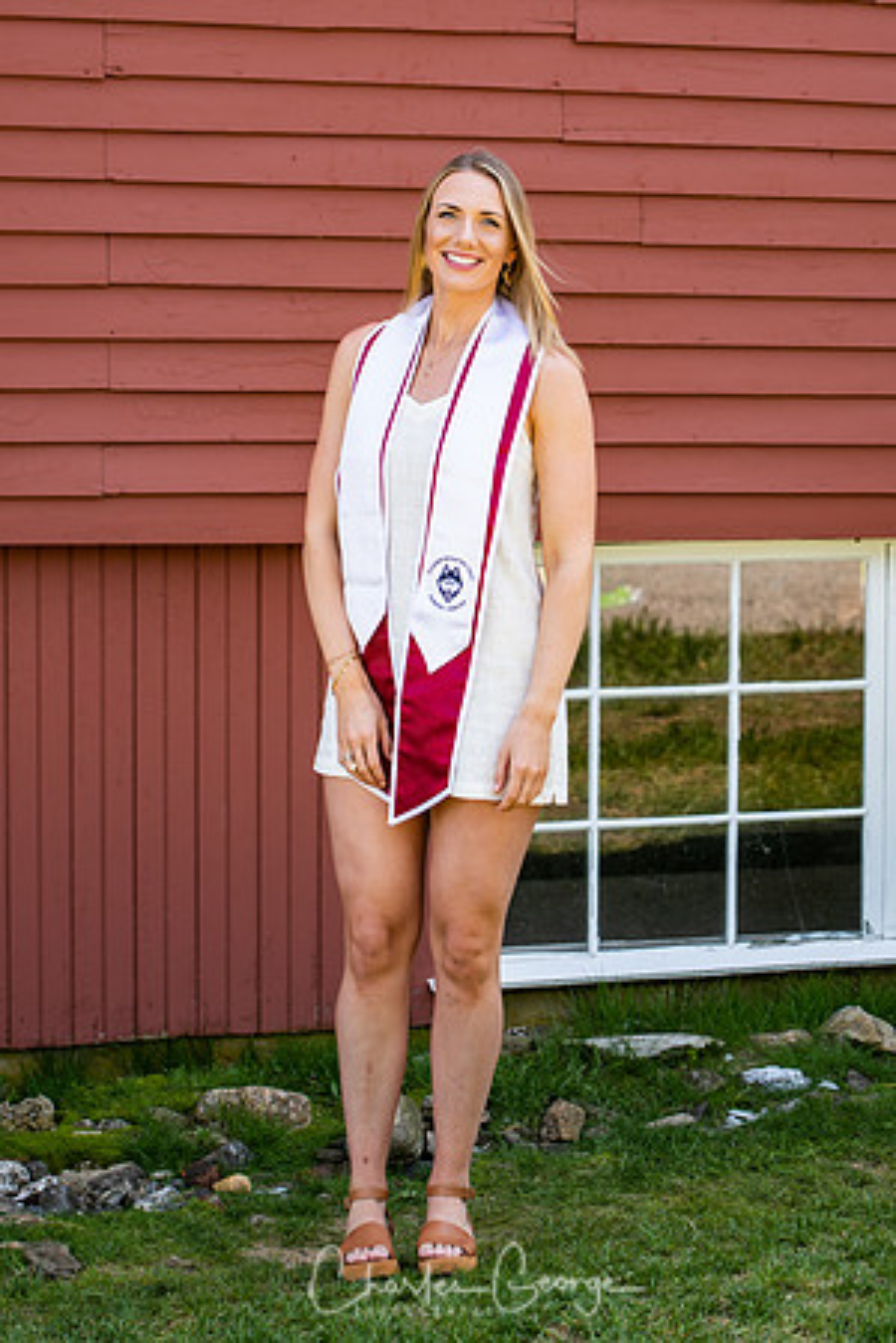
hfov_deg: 13.0
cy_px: 672
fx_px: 3920
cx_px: 448
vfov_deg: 19.5
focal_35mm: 105
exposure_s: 1/250
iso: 100
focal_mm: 70
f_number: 2.8
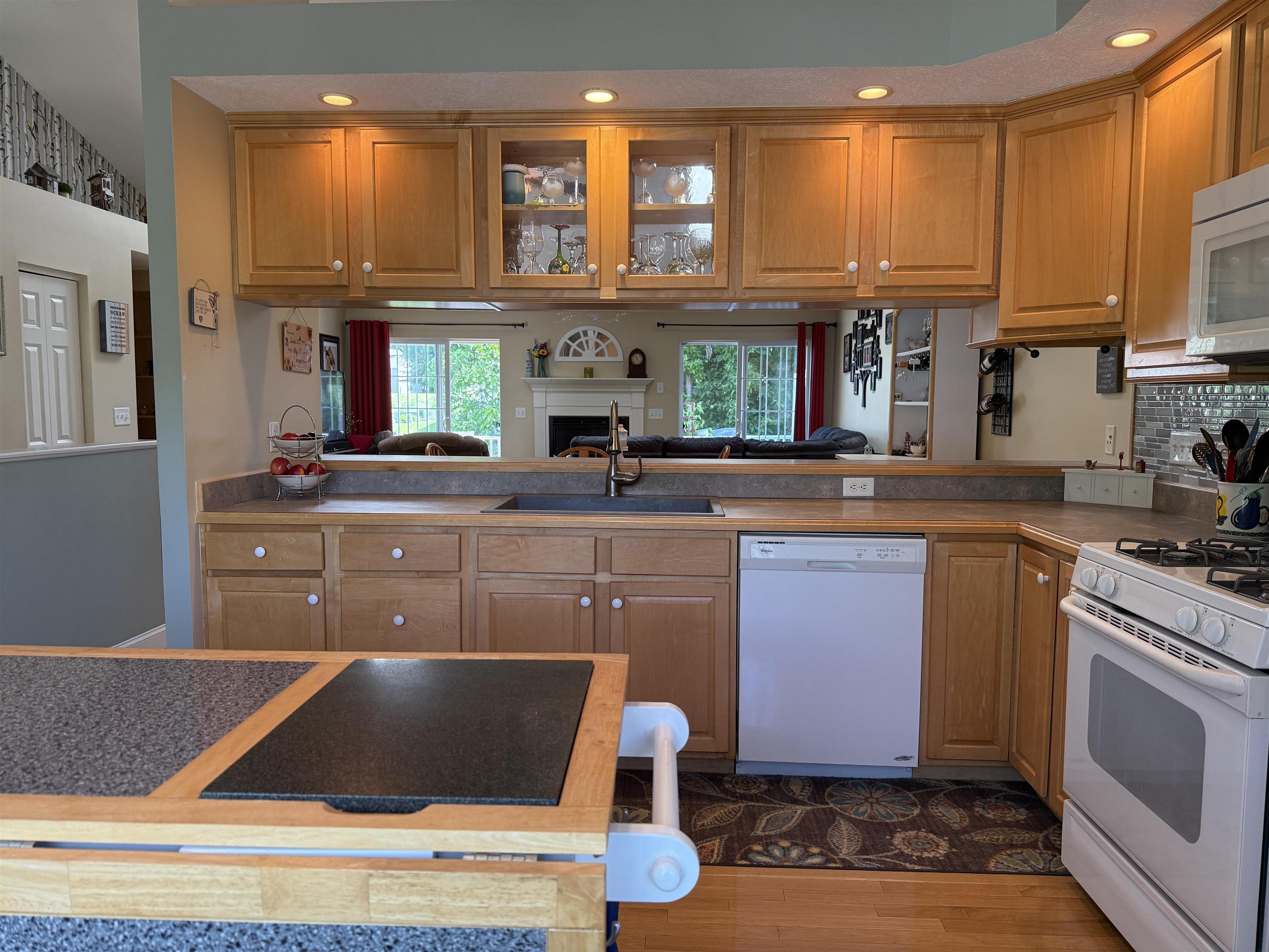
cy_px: 476
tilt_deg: -4.2
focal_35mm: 24
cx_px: 634
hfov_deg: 71.6
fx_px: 880
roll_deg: -0.6
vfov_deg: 56.8
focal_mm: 6.76
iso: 200
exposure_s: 1/120
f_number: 1.78
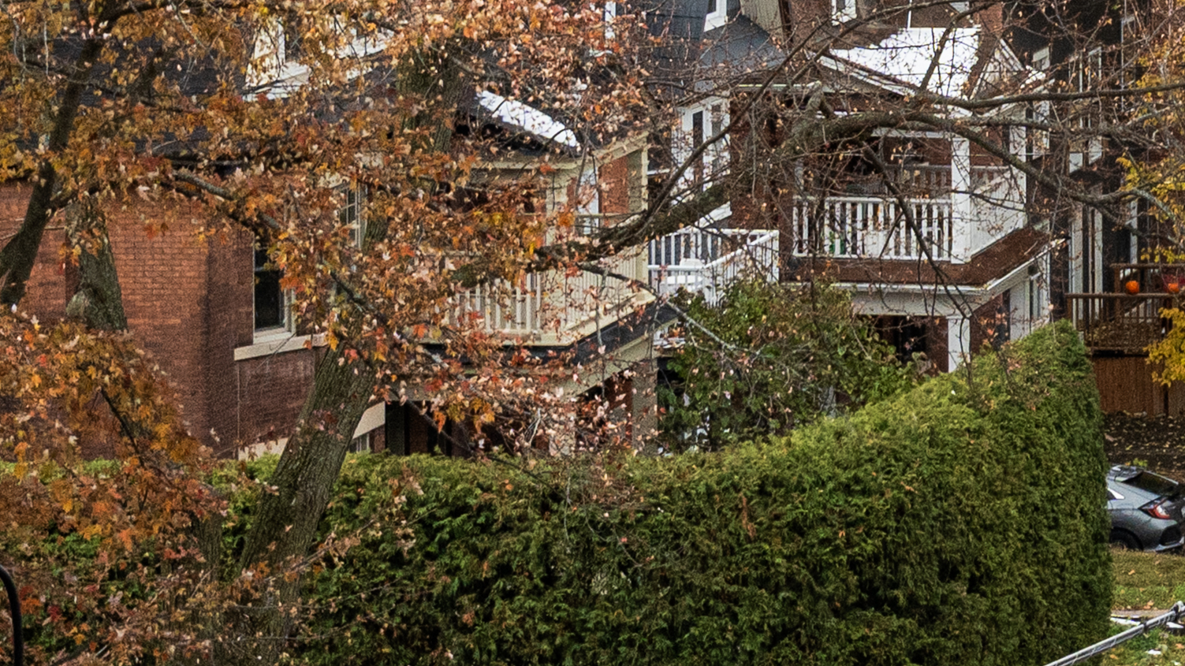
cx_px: 2433
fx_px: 5372
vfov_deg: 6.9
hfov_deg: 11.3
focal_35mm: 171
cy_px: -608
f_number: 8
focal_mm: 35
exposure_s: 1/125
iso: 800
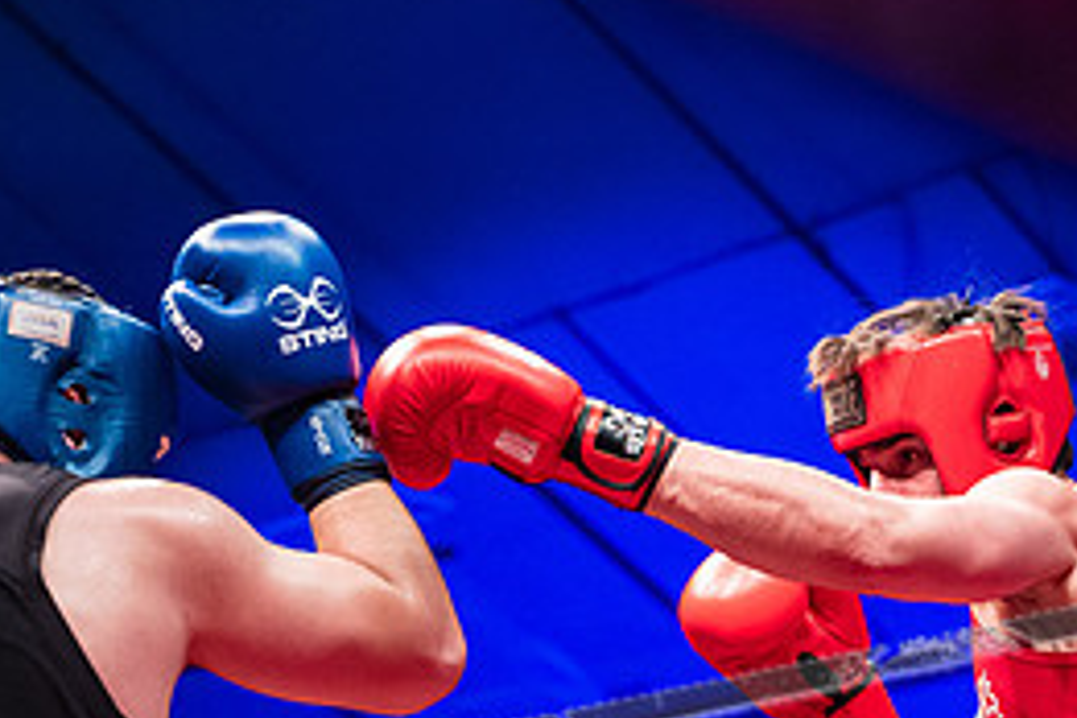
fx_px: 3919
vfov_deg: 10.4
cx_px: 449
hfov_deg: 15.6
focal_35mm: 131
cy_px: 709
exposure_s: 1/1000
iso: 4000
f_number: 2.8
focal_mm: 50
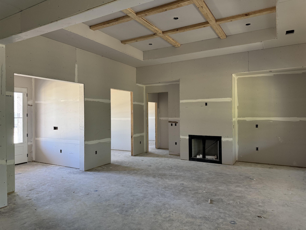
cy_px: 115
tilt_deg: -0.1
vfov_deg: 56.8
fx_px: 212
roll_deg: +0.5
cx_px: 153
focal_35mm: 24
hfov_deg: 71.6
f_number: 1.78
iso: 200
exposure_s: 1/121
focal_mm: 6.76
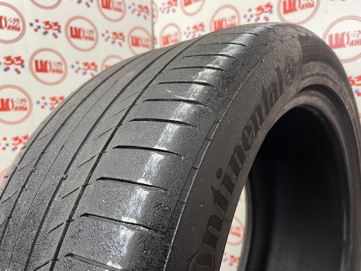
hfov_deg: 67.3
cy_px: 136
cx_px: 180
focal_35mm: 26
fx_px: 271
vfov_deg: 53.1
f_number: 1.6
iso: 200
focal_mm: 4.2
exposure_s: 1/50
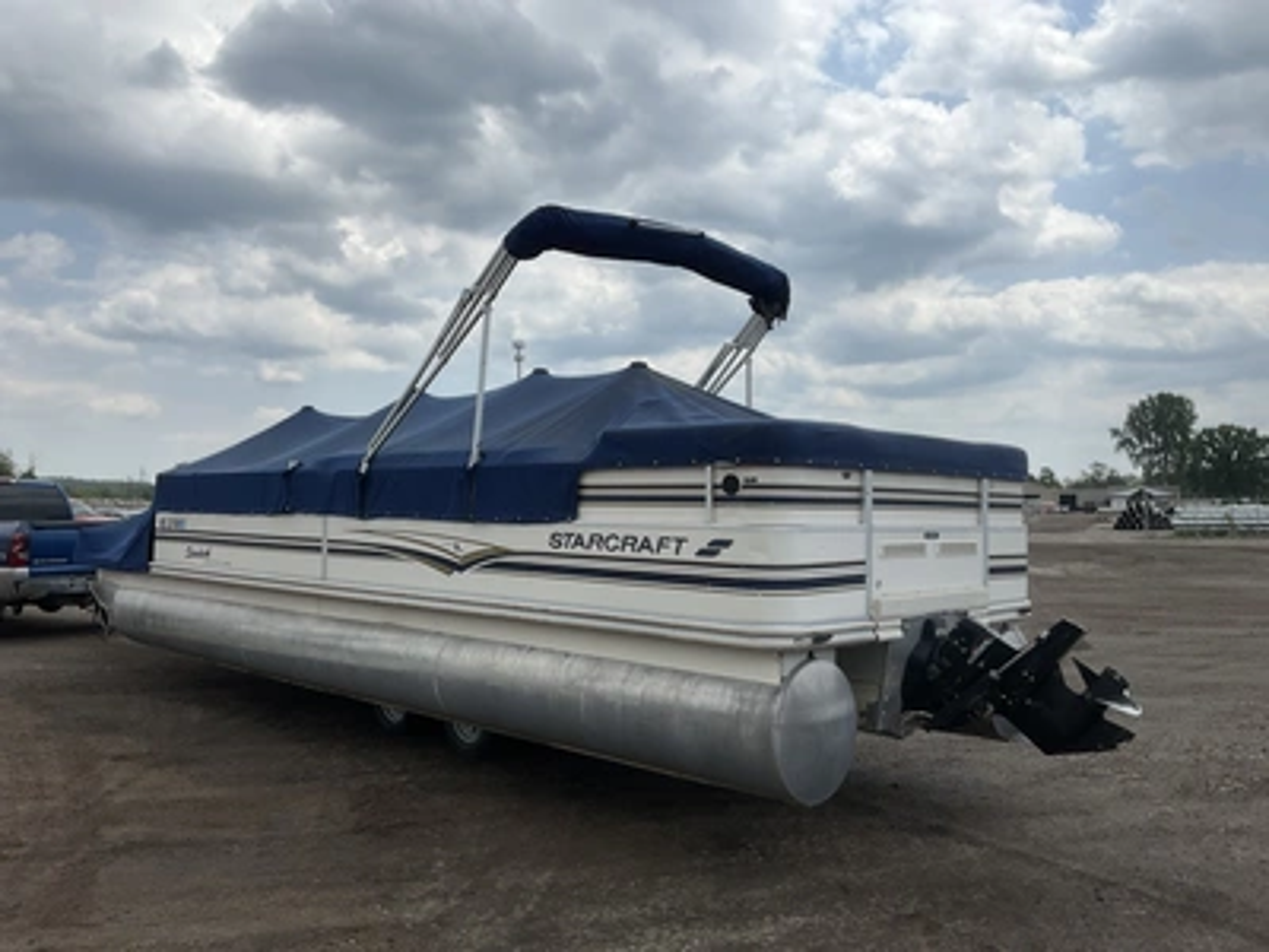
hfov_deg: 61.7
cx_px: 634
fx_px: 1063
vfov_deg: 48.2
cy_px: 476
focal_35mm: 29
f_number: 1.8
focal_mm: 3
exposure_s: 1/2959
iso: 25
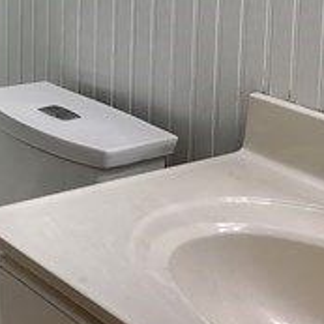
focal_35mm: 90
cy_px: -45
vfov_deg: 18.5
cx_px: -137
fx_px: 953
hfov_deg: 17.6
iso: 40
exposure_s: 1/120
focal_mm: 6.4
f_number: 1.8
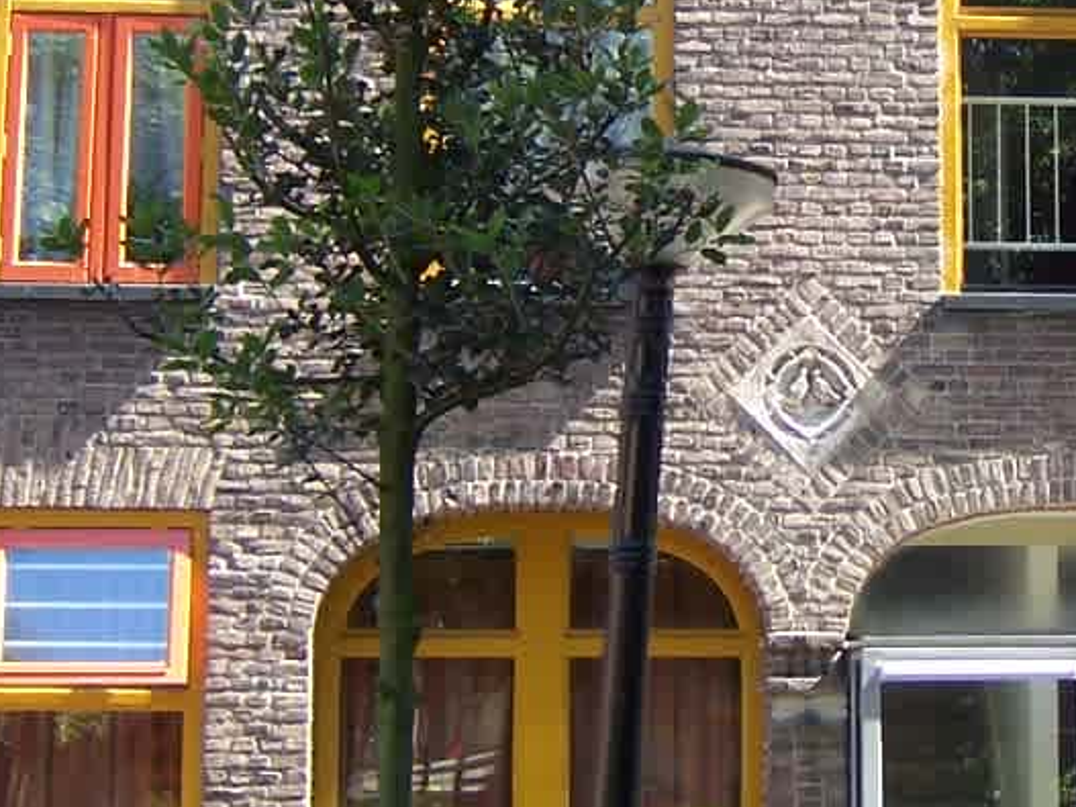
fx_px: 3294
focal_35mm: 106
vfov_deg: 13.8
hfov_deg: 18.0
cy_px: 55
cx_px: 1111
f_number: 2.8
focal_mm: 6.2
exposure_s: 1/125
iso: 80
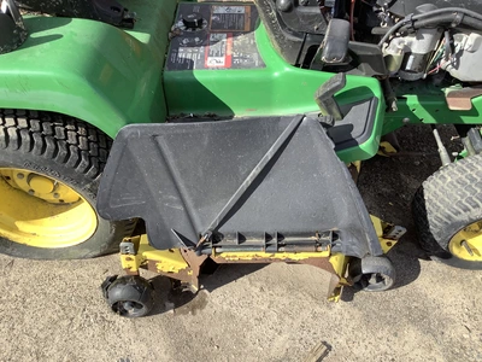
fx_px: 432
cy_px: 181
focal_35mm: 31
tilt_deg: -49.6
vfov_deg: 45.4
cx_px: 241
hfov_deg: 58.4
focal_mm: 3.3
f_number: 2.4
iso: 25
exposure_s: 1/754
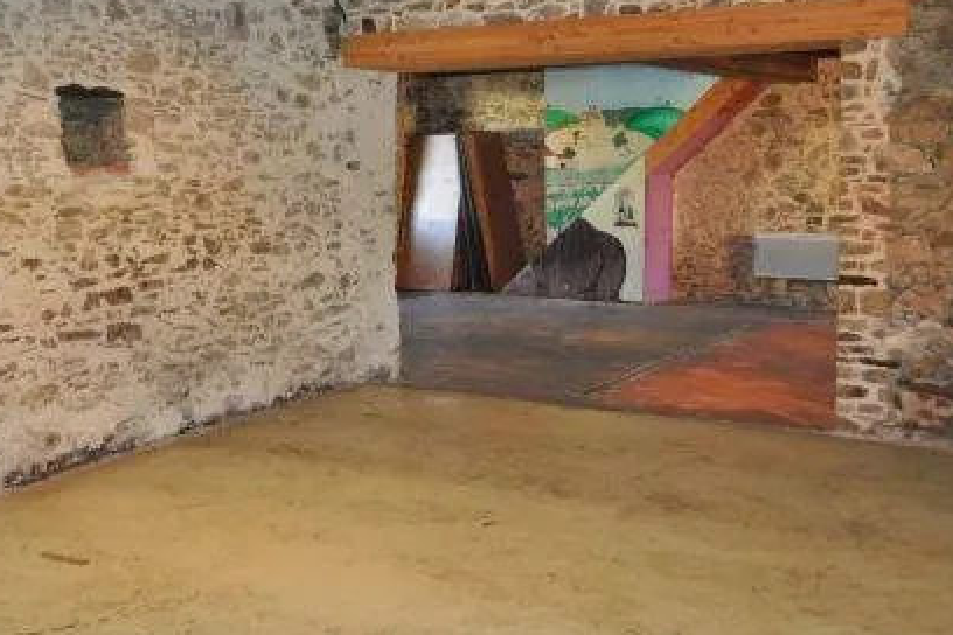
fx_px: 1244
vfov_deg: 28.6
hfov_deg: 41.3
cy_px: 242
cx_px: 304
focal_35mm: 47
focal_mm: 20
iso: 800
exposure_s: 1/60
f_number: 3.8
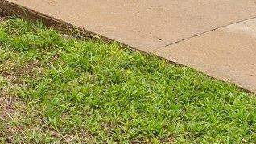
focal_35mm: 135
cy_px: -211
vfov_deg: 8.2
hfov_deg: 15.0
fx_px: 917
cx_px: -105
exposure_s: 1/15
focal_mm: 20
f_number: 9
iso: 100
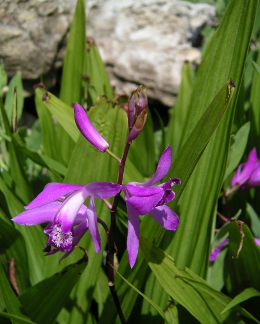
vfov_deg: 23.5
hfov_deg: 19.0
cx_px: 126
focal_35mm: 81
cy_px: 191
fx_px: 779
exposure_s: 1/750
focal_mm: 10.9
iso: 50
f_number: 3.1
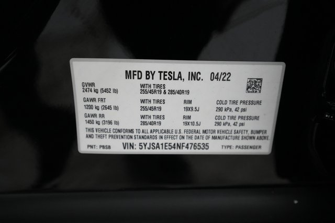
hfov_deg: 65.5
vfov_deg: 46.4
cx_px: 168
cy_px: 112
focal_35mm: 28
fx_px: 260
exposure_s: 1/100
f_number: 4.5
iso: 5000
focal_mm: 28
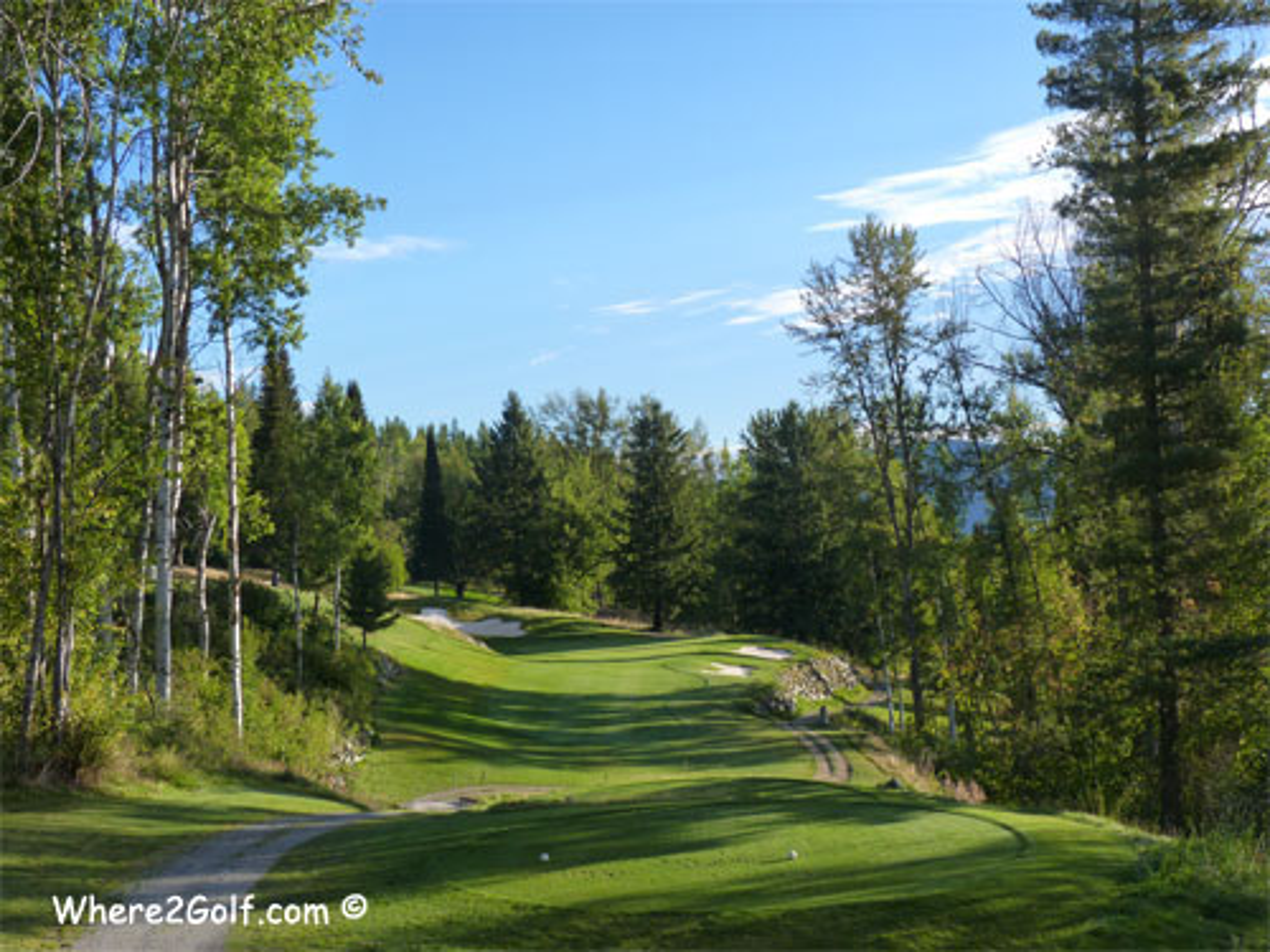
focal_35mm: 48
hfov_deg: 39.7
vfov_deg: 30.3
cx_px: 635
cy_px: 476
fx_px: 1761
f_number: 4.5
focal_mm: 8.5
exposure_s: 1/250
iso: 125
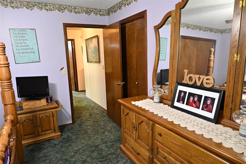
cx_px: 123
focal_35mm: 24
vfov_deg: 53.1
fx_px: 164
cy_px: 82
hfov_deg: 73.7
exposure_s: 1/25
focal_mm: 16
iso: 2500
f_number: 4.5
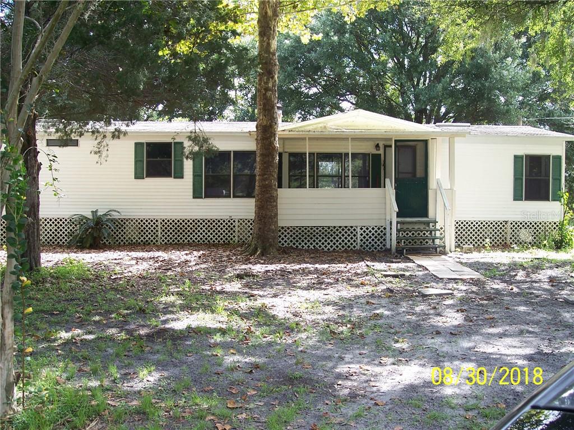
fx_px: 647
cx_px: 287
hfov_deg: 47.9
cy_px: 215
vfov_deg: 36.8
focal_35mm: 39
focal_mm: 8
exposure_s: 1/90
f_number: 3.4
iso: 100
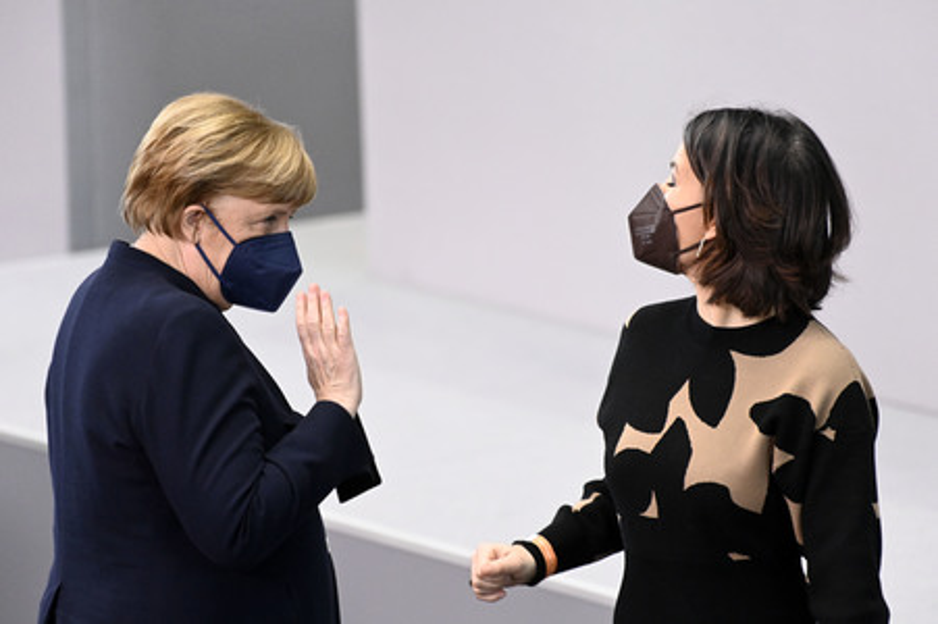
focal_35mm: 500
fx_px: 13018
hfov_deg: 4.1
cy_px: 312
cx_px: 469
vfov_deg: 2.7
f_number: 5.6
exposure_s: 1/320
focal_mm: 500
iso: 8000
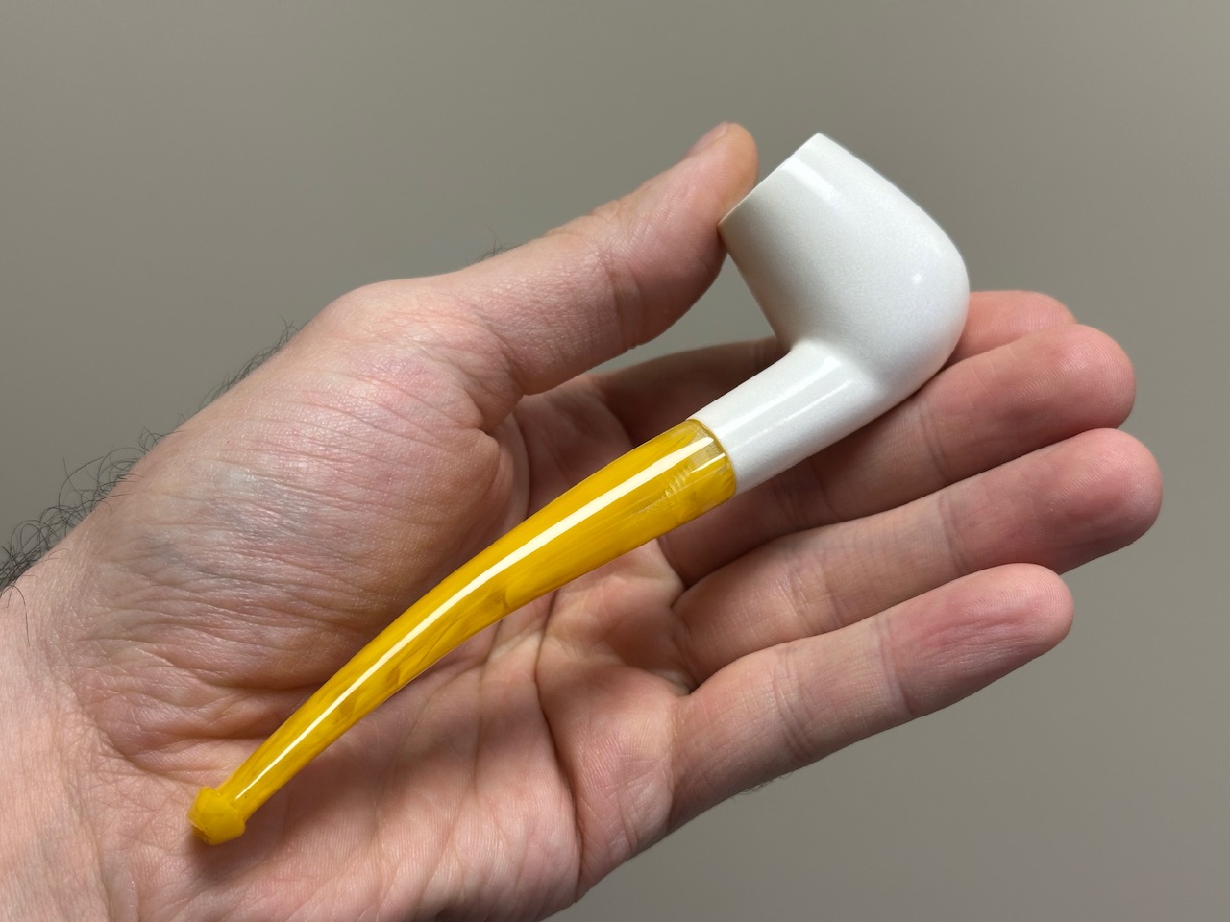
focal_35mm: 48
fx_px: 1706
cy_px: 461
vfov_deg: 30.3
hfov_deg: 39.7
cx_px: 615
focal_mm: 6.86
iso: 64
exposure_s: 1/100
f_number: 1.78
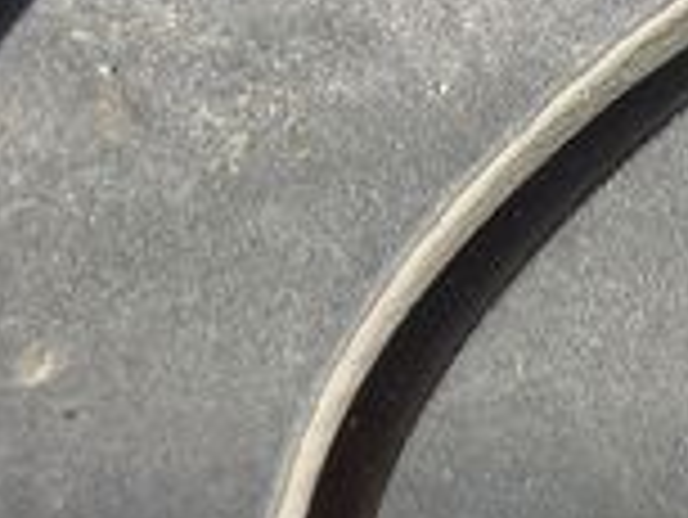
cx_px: 742
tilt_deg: -33.0
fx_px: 3998
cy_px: -32
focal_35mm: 201
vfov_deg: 7.4
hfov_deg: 9.7
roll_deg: -39.8
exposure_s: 1/1070
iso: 100
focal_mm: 6.76
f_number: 1.78
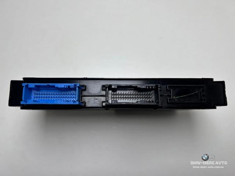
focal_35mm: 26
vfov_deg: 53.1
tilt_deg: -73.3
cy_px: 88
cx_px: 118
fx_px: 177
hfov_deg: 67.3
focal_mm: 5.7
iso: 50
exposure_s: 1/389
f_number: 1.5
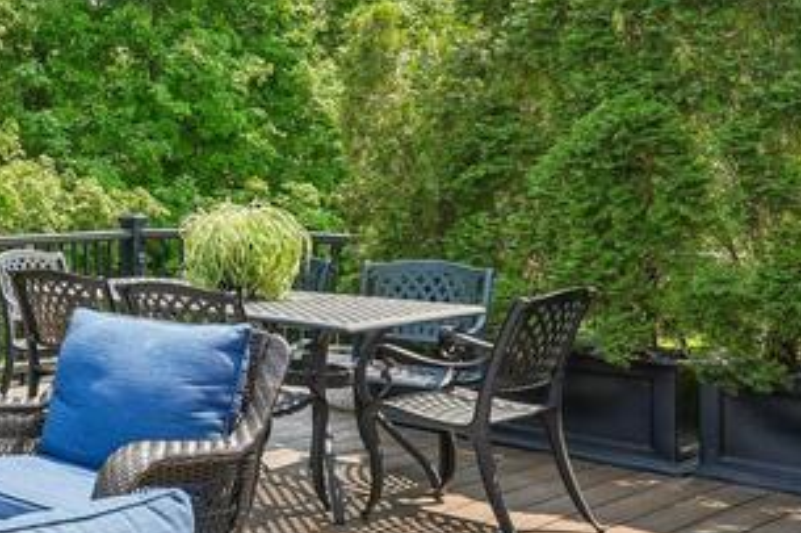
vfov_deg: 28.4
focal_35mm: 47
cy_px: 169
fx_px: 1045
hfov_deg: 32.2
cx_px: -228
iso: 100
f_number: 8
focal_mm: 14
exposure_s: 1/80
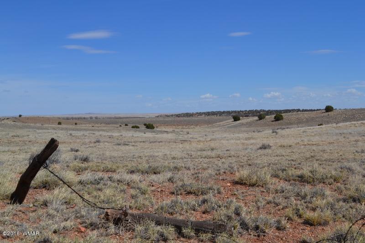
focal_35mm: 48
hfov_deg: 41.1
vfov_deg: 28.1
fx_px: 487
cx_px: 182
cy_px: 122
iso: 100
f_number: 10
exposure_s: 1/400
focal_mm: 32
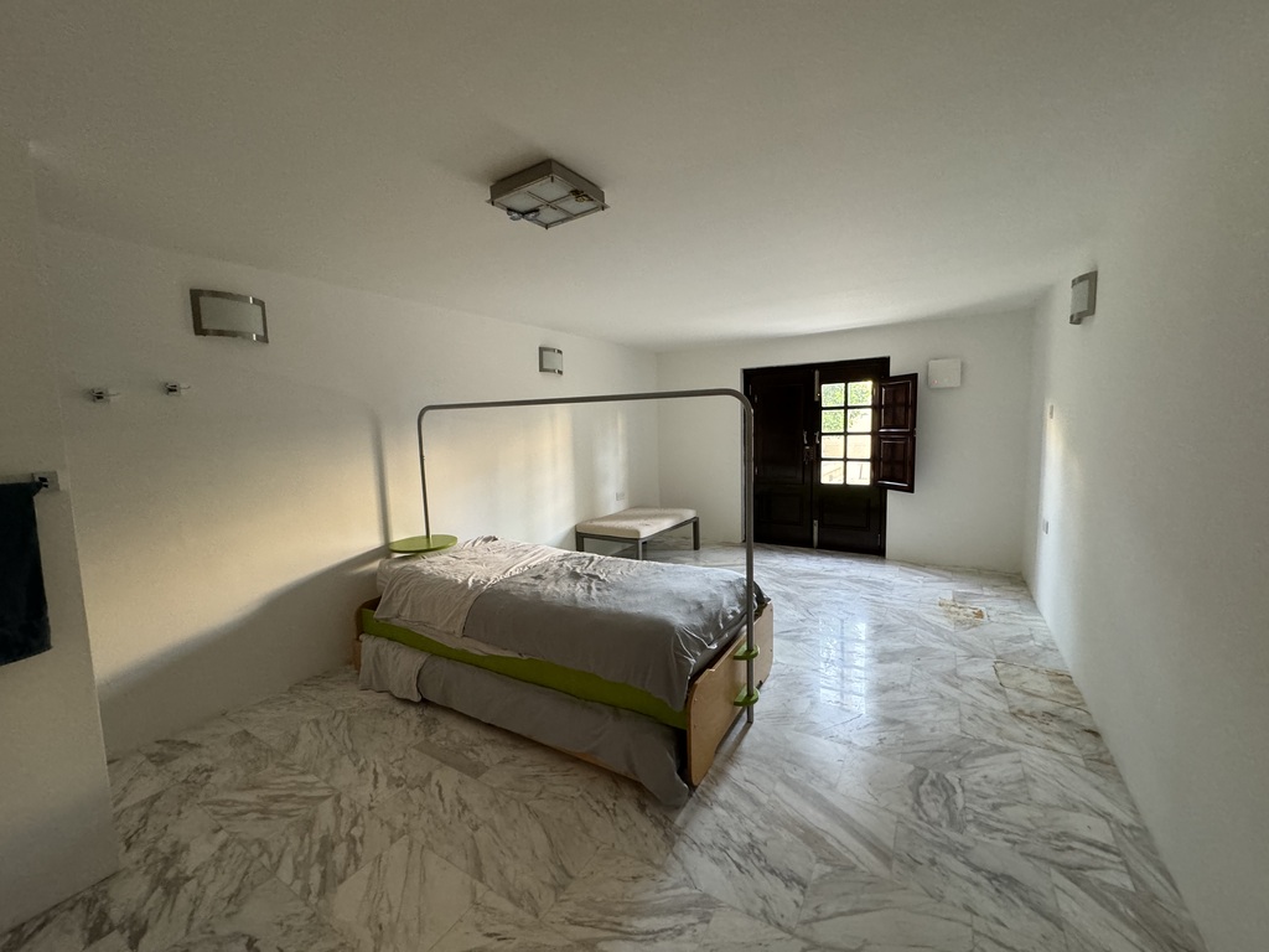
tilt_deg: -5.8
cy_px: 476
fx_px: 513
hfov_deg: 102.1
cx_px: 634
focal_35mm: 14
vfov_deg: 85.7
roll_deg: +1.1
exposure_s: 1/50
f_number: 2.2
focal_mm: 2.22
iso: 400
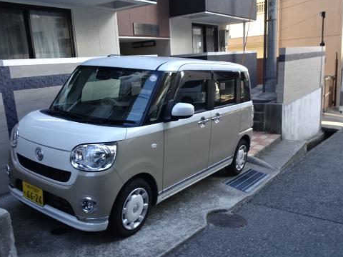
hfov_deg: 56.6
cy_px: 139
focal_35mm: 32
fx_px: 317
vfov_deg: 44.1
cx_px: 145
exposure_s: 1/30
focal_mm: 4.1
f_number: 3.5
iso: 80
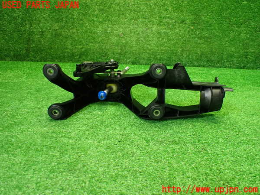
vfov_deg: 46.8
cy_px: 98
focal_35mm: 30
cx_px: 130
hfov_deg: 60.0
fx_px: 225
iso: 800
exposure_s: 1/125
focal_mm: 5.4
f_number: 2.3
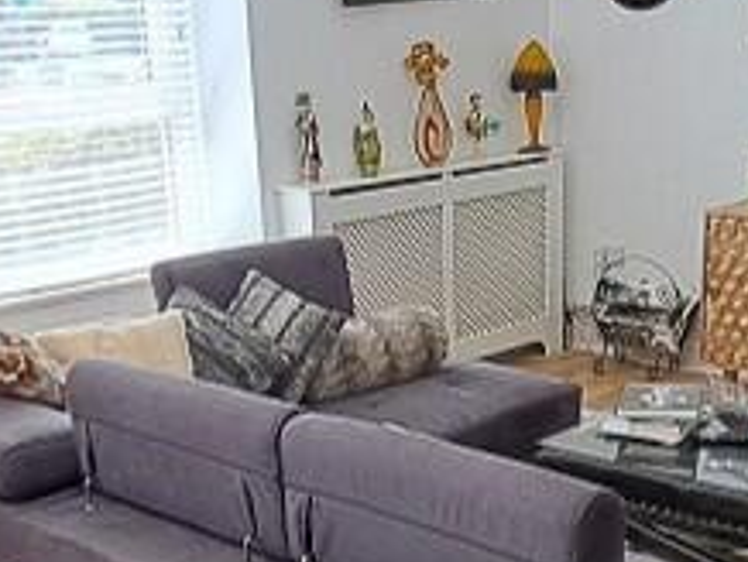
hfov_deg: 31.5
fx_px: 1320
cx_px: 460
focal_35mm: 61
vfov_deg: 23.2
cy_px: 552
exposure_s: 1/100
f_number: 2.2
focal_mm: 1.74
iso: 50
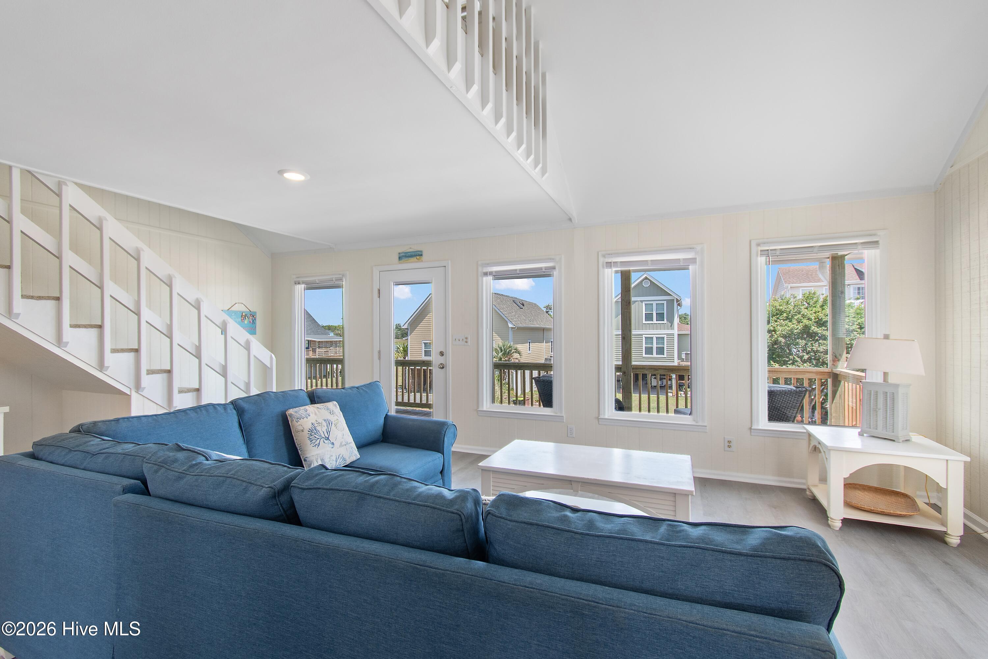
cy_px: 330
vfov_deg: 77.3
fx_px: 412
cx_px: 494
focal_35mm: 15
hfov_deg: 100.4
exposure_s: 1/40
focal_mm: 10
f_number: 4.5
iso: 100
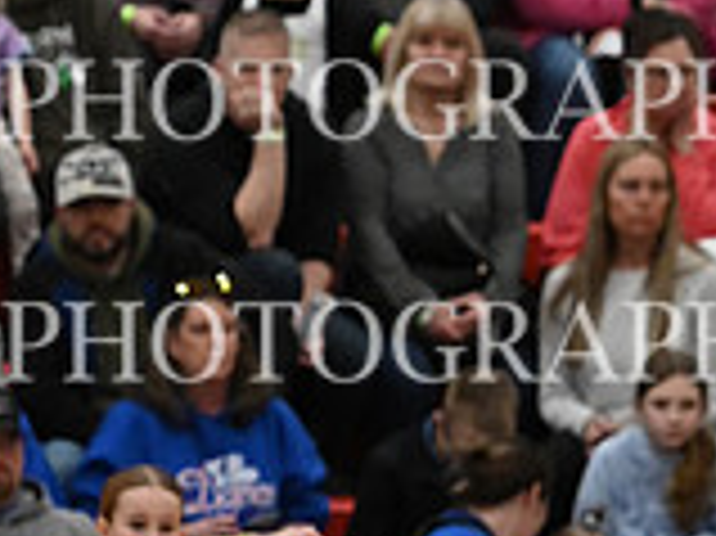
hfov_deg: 3.2
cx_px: -29
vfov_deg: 2.4
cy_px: 1189
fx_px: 12628
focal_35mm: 611
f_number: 4
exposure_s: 1/400
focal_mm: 116
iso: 3200
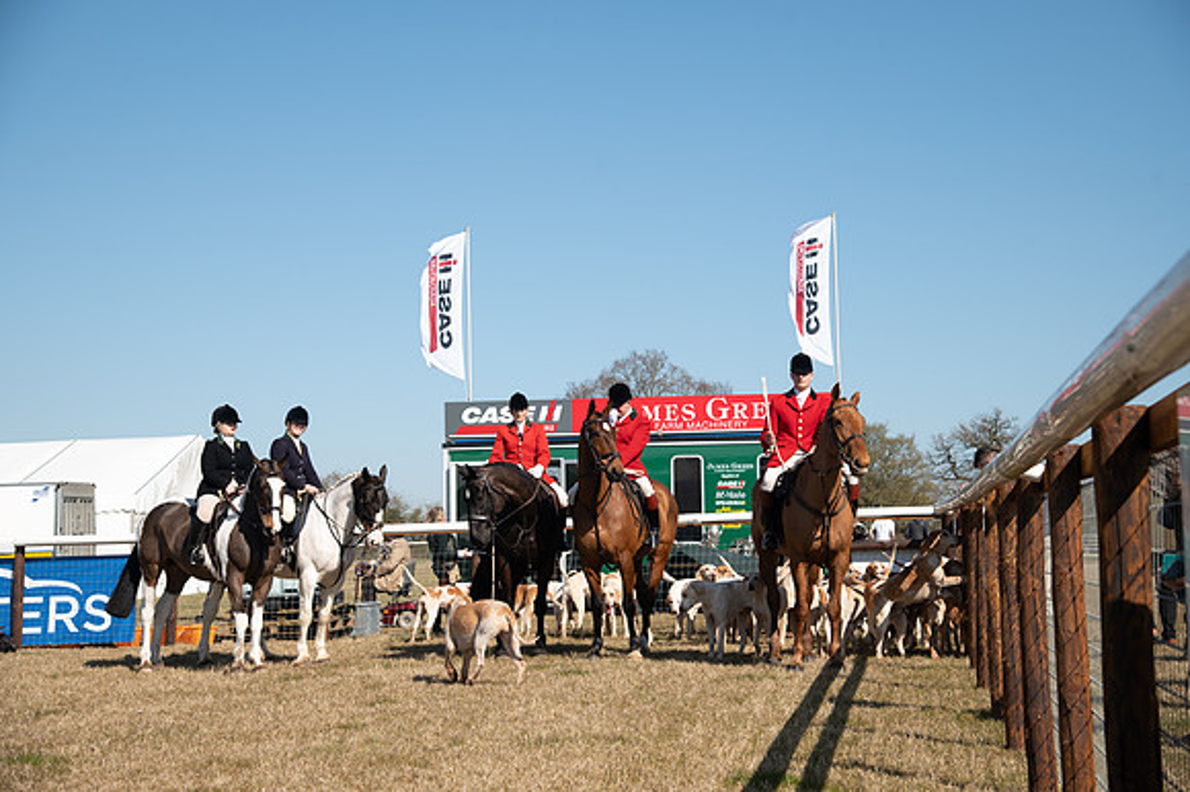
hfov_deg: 32.4
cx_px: 595
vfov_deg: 21.9
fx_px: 2048
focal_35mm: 62
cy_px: 396
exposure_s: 1/250
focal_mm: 62
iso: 64
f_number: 5
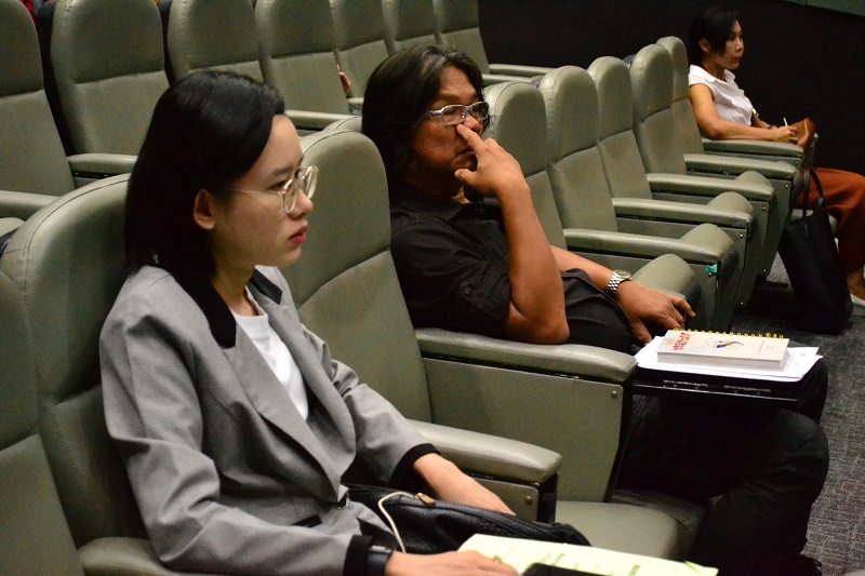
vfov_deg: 20.2
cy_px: 288
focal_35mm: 68
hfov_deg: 29.9
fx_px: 1621
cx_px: 432
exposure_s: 1/60
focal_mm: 45
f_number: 5.3
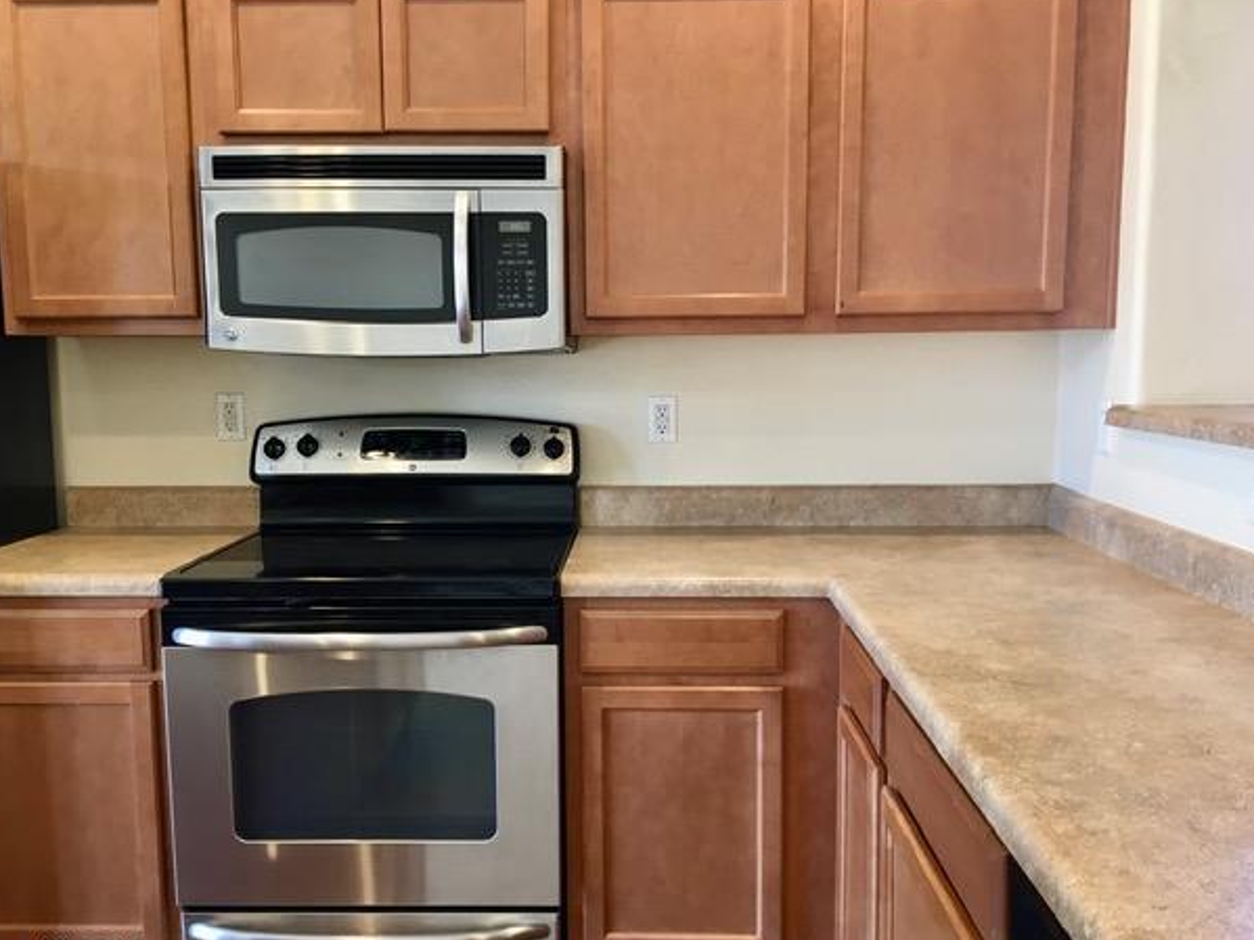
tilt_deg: -6.7
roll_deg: +0.3
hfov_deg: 58.4
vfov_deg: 45.4
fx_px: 1123
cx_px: 615
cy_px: 492
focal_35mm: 31
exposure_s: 1/33
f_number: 2.2
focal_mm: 4.15
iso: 100
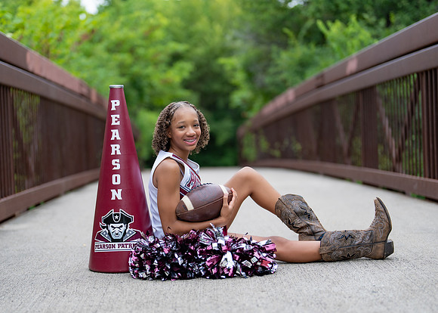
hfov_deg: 30.9
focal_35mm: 64
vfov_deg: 22.3
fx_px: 793
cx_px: 204
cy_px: 181
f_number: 1.2
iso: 100
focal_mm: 50
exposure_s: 1/500
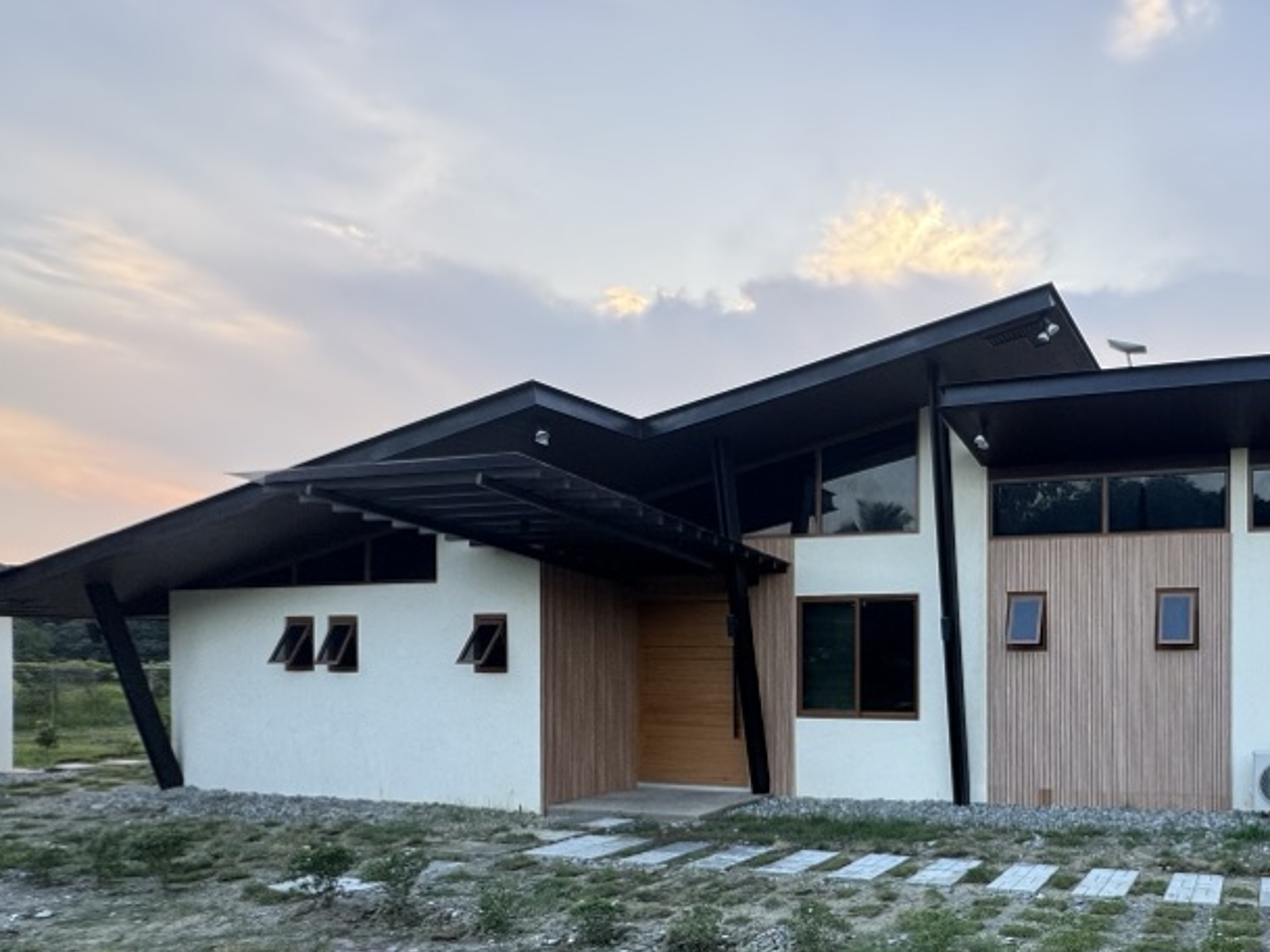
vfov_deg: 57.1
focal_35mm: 23
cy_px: 662
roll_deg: +0.3
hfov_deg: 66.5
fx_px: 844
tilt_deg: +1.6
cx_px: 1032
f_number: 2.2
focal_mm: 2.22
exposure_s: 1/99
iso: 125
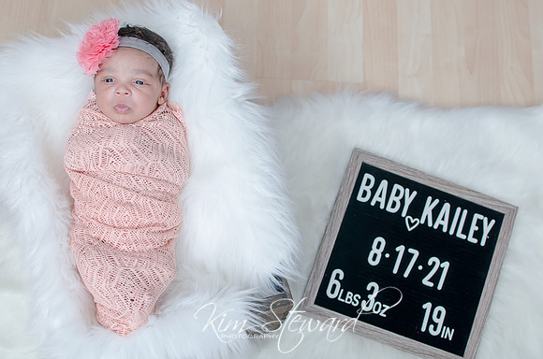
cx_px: 283
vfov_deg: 23.1
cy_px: 189
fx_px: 878
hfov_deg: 34.4
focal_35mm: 58
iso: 100
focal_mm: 35
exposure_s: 1/200
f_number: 3.5
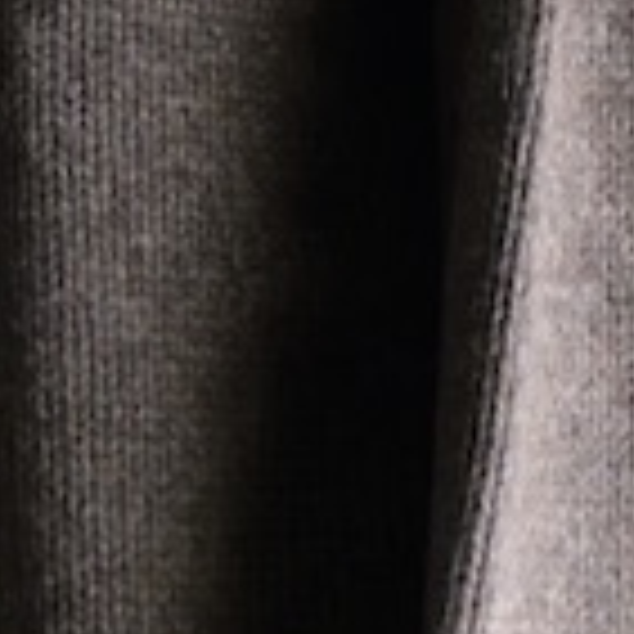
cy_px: -310
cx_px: -674
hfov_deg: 3.8
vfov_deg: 3.8
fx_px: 9573
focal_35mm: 462
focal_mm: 60
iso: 1000
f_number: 5.6
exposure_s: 1/60
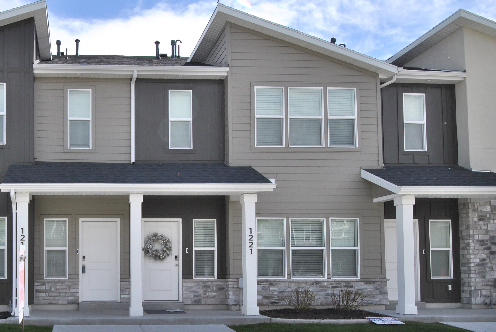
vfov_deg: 39.0
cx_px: 102
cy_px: 256
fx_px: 453
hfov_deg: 53.7
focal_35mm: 33
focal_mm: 13
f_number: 8
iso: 100
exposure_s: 1/250
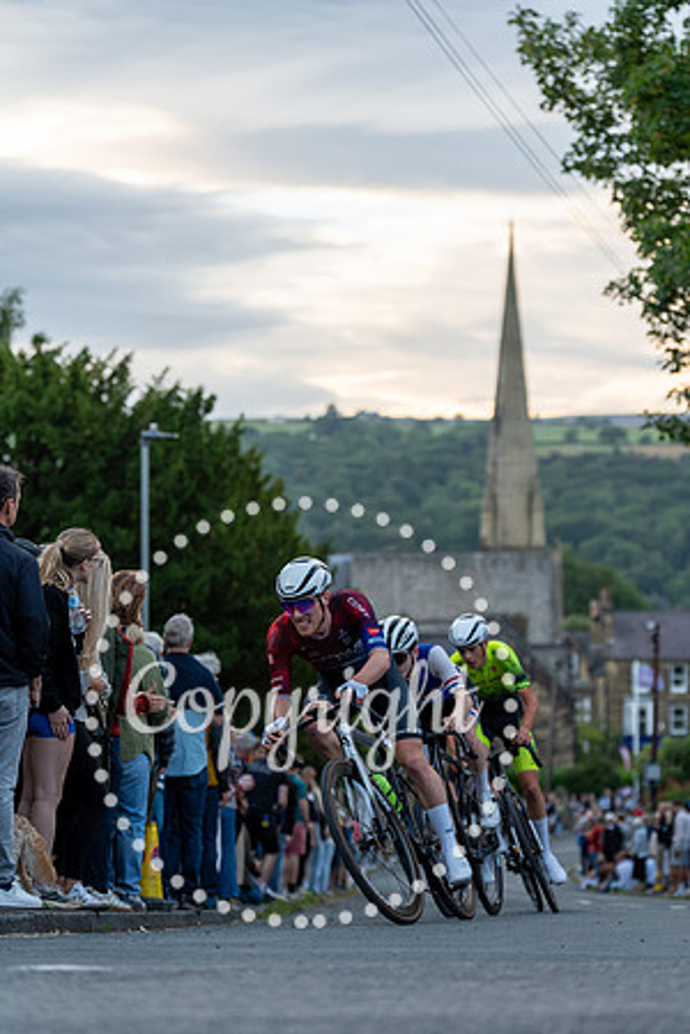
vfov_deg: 21.0
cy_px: 517
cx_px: 345
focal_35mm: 97
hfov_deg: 14.1
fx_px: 2789
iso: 800
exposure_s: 1/640
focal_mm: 97
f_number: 3.2
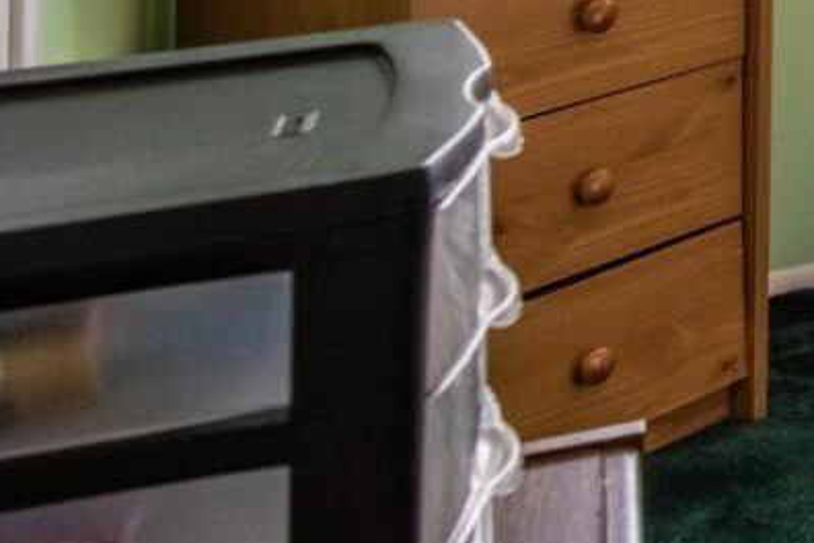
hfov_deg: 13.1
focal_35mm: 97
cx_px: 2152
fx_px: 2193
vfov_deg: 11.8
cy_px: -697
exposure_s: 1/200
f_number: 7.1
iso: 640
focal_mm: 15
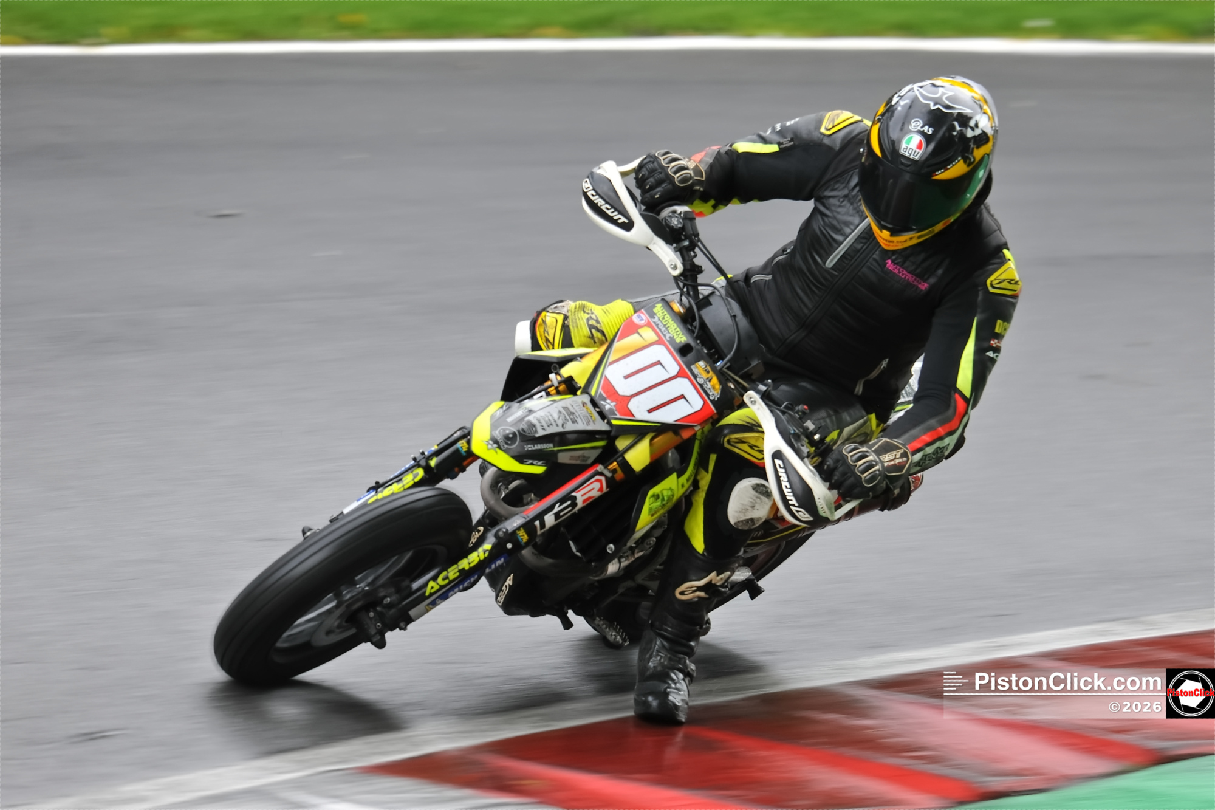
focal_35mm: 300
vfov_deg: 4.6
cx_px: 608
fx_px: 10123
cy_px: 405
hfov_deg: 6.9
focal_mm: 300
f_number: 5.6
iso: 500
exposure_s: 1/200
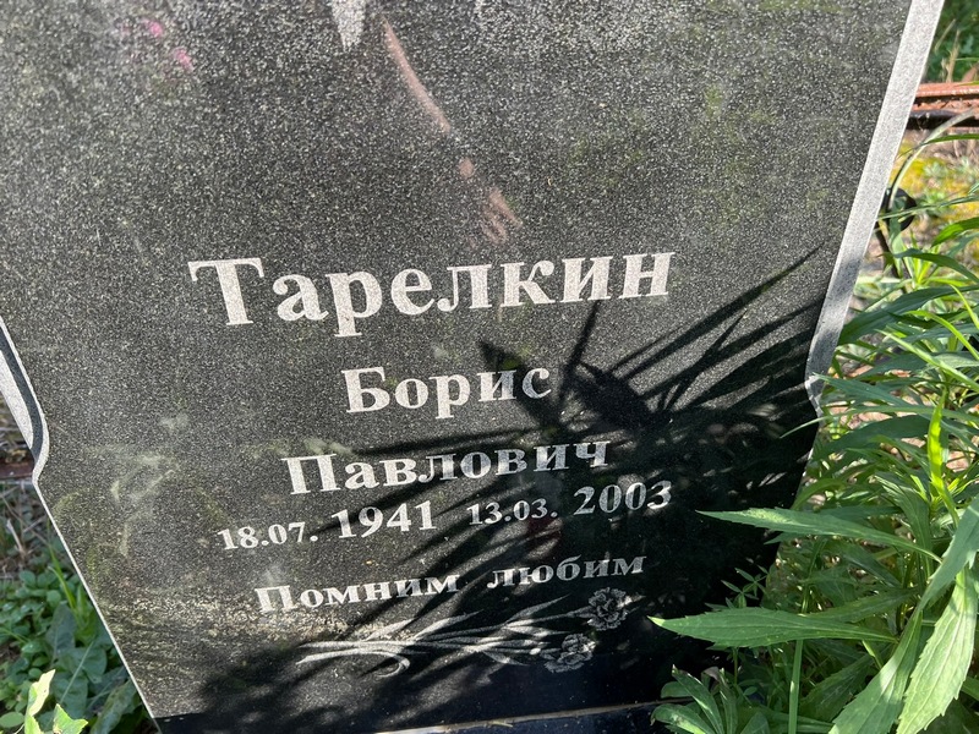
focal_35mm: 26
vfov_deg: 53.1
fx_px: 735
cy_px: 367
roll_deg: -1.6
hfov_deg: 67.3
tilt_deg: -37.3
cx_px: 490
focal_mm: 5.7
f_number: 1.5
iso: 50
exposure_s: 1/340
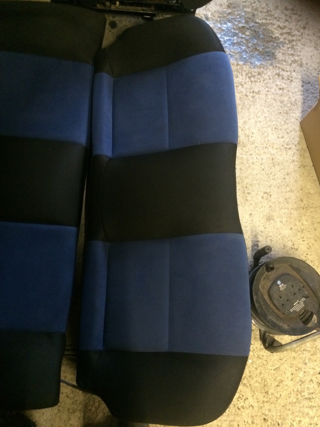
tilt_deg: -74.6
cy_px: 214
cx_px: 160
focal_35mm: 29
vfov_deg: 61.7
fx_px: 357
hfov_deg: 48.2
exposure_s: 1/17
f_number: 2.2
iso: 500
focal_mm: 4.15
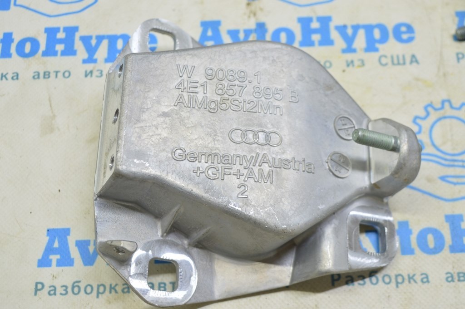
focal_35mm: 57
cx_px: 232
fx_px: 736
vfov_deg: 23.7
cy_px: 154
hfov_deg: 35.1
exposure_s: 1/20
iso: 400
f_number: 5.6
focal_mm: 38
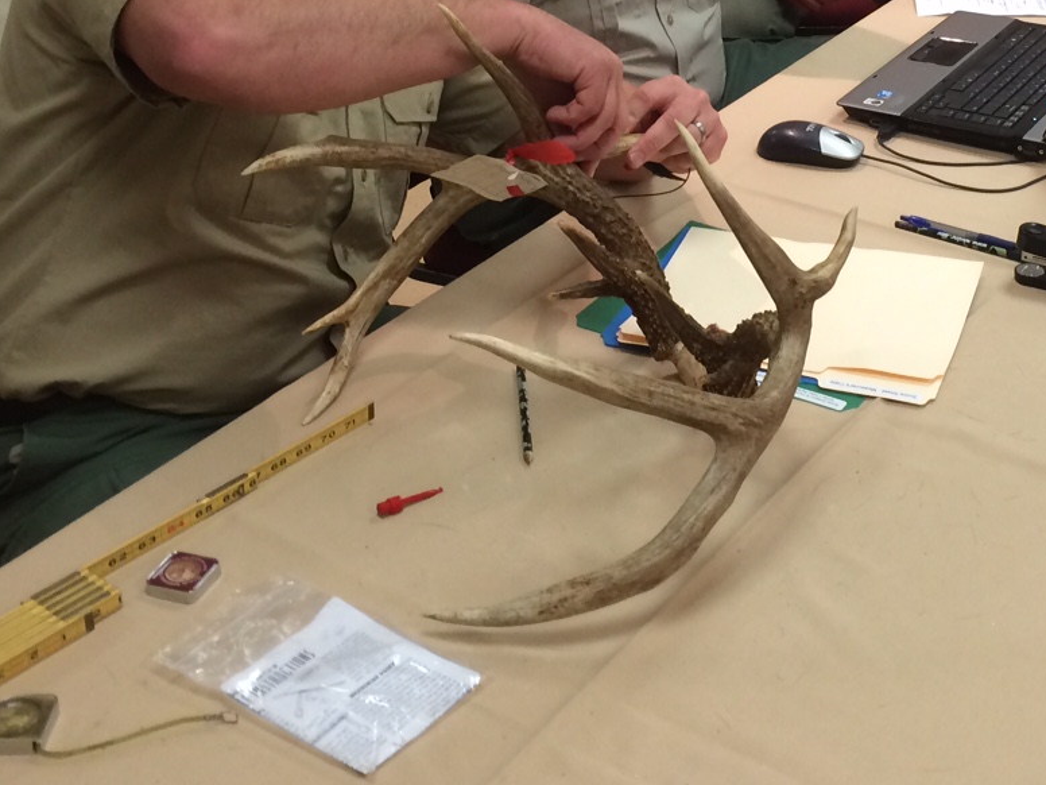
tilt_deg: -23.3
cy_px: 111
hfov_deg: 31.3
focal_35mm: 61
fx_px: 1843
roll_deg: -1.0
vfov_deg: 23.5
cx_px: 753
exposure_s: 1/30
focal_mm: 4.15
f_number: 2.2
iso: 64
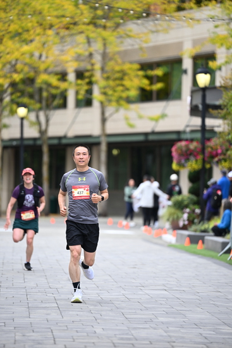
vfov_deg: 10.3
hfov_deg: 6.9
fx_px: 1932
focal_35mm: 200
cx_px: 116
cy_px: 174
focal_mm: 200
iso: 640
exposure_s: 1/2000
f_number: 2.8
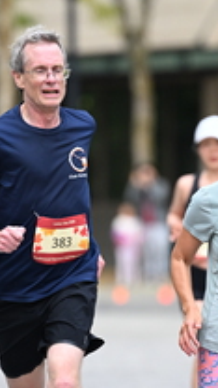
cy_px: 190
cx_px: 159
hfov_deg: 2.2
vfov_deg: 3.9
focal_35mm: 553
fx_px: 5683
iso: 1000
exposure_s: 1/2000
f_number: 2.8
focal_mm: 200
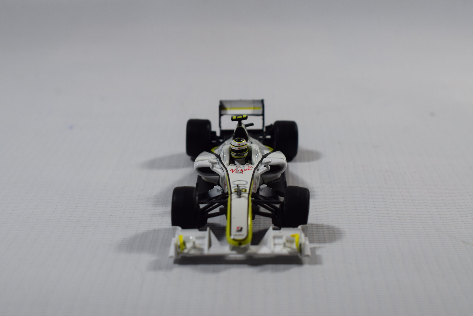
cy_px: 158
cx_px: 236
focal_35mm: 68
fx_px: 887
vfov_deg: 20.2
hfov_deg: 29.9
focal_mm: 45
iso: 400
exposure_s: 1/80
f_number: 8
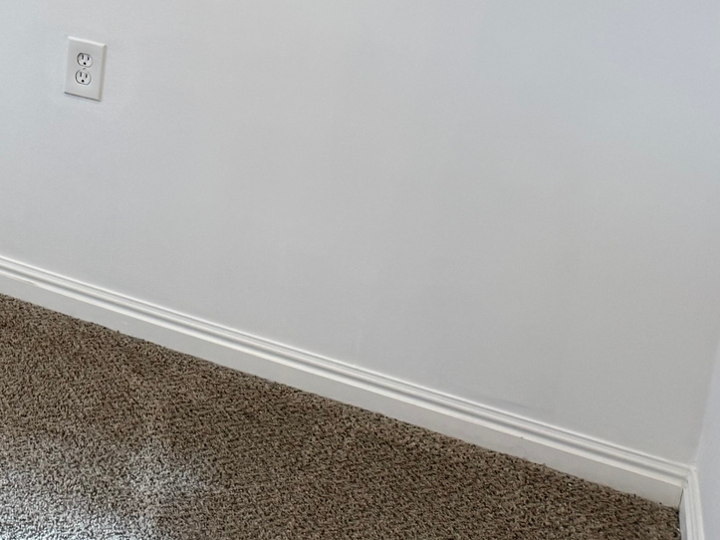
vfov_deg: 19.5
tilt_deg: -9.0
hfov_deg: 24.7
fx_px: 1414
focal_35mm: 68
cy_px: -205
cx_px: -223
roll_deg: -3.8
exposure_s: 1/120
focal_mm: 6.86
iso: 125
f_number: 1.78
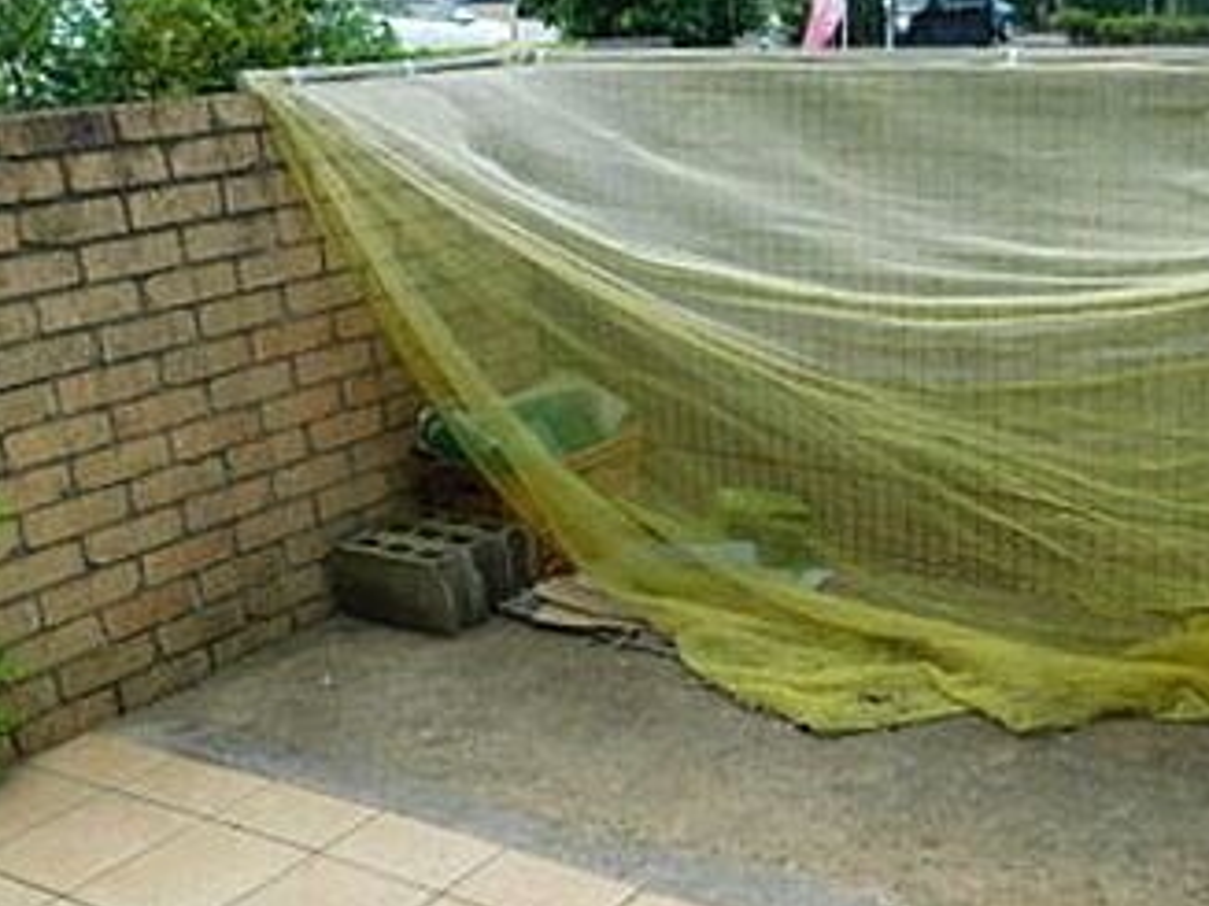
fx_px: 1571
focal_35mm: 45
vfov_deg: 32.0
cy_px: 558
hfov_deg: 41.2
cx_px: 858
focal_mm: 4
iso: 125
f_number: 3
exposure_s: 1/400
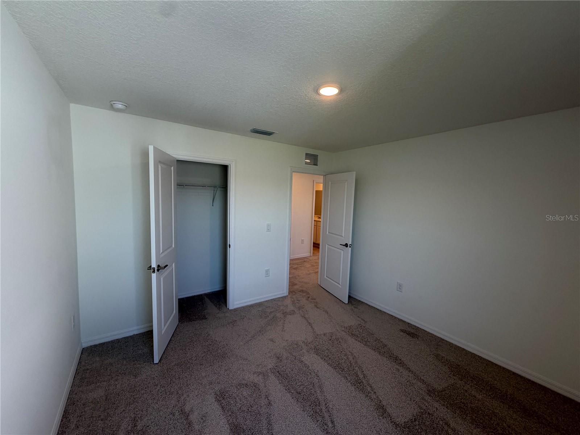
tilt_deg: -4.8
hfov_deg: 102.1
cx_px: 290
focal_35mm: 14
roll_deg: -1.3
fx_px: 235
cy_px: 218
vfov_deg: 85.7
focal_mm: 2.22
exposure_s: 1/120
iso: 100
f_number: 2.2
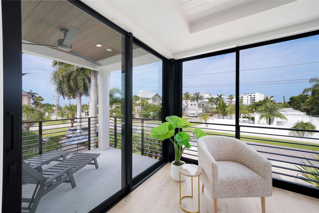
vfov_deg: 81.3
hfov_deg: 104.2
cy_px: 106
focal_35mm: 14
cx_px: 160
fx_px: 124
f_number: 8
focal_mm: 14
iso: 100
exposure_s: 1/160
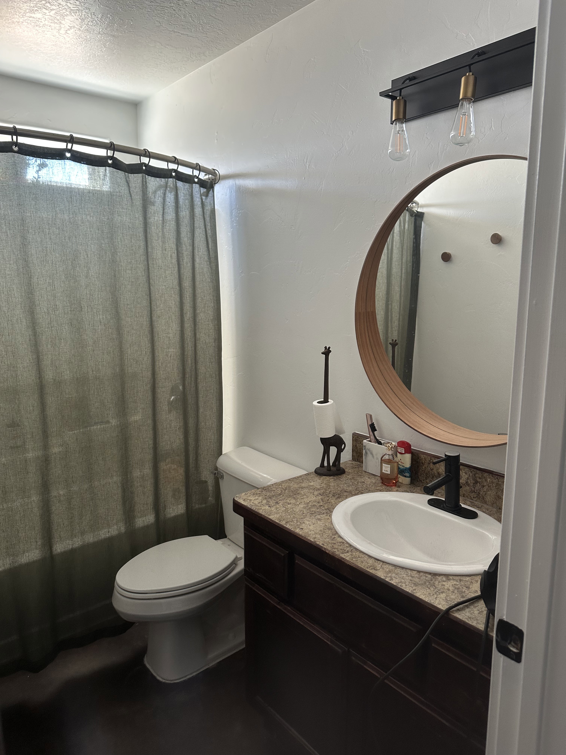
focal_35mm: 24
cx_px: 283
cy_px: 378
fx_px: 523
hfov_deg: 56.8
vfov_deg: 71.6
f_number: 1.78
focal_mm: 6.86
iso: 160
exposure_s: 1/60
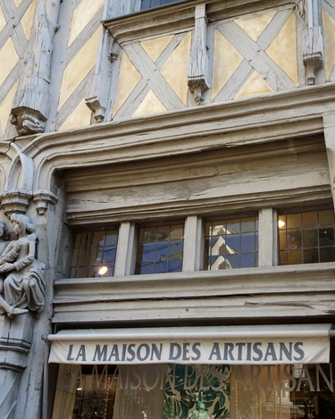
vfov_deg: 42.0
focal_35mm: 44
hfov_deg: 34.1
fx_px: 545
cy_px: 206
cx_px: 192
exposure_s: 1/200
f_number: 4
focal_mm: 5.61
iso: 80
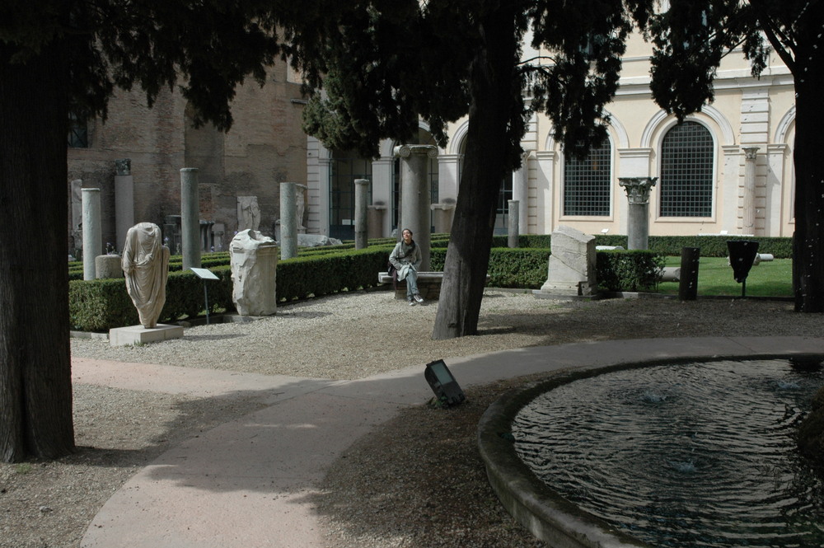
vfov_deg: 35.4
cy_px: 274
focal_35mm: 38
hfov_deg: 51.3
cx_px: 412
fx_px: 858
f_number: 10
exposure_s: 1/400
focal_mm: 25
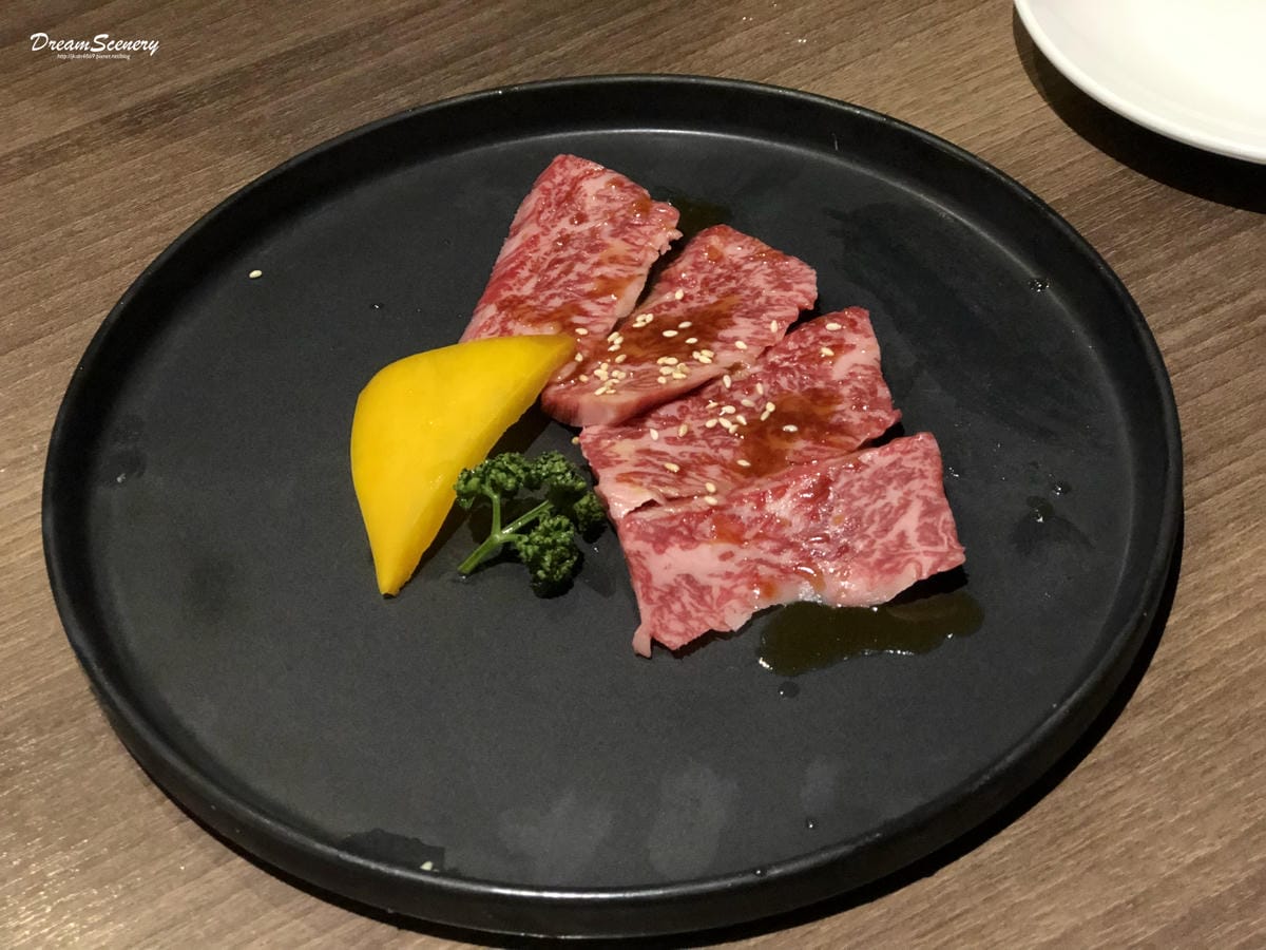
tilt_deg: -48.7
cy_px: 475
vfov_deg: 25.7
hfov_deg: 33.8
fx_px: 2085
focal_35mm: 57
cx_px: 633
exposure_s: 1/30
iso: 1250
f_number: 2.8
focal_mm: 6.6
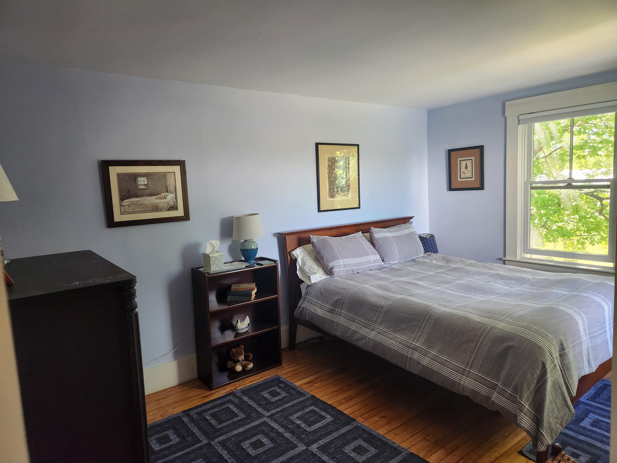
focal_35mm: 23
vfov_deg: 58.9
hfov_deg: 73.9
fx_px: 410
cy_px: 232
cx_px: 308
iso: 320
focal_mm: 5.4
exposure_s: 1/120
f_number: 1.8
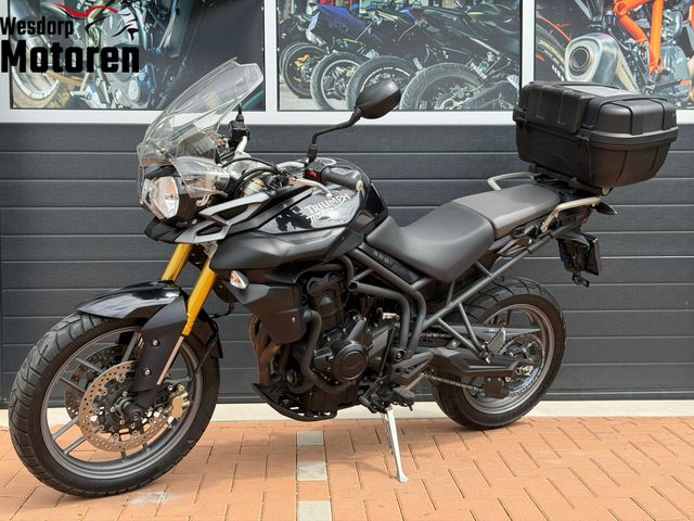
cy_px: 260
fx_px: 962
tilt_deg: -2.8
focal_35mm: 48
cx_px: 347
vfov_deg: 30.3
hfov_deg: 39.7
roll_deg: +0.4
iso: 64
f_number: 1.78
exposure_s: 1/1403
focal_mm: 6.76
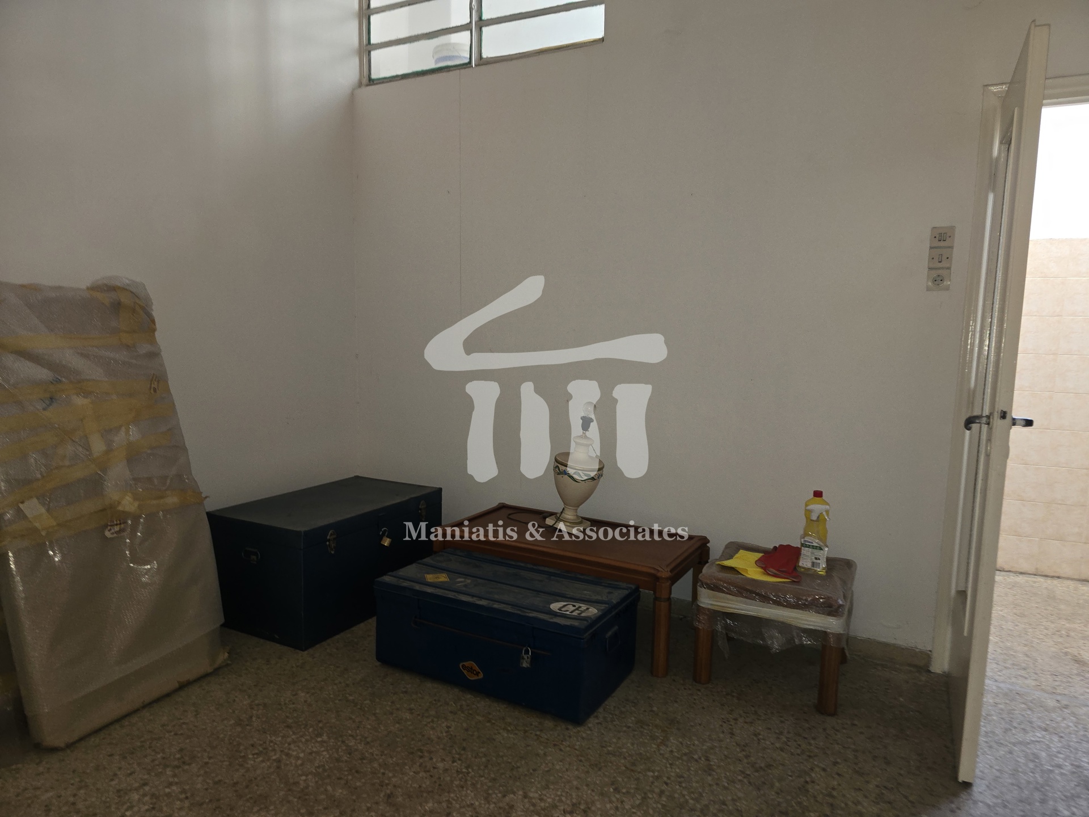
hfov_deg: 73.9
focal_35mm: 23
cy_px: 408
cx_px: 544
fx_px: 724
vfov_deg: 58.9
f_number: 1.7
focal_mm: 6.3
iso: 125
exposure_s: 1/25
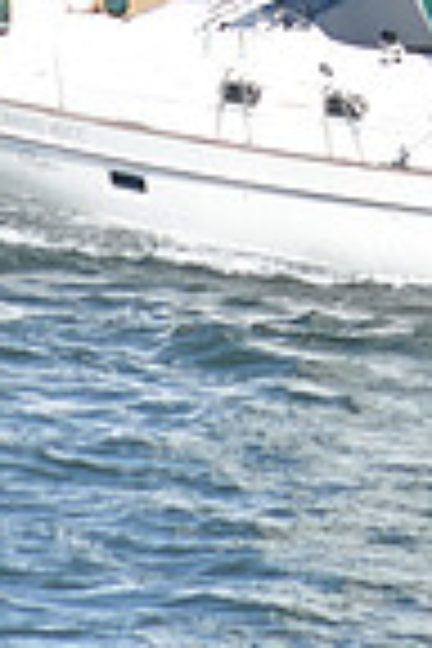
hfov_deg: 1.5
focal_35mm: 934
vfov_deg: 2.2
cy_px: -616
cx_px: 772
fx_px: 16811
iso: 400
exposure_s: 1/1000
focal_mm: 155
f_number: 8
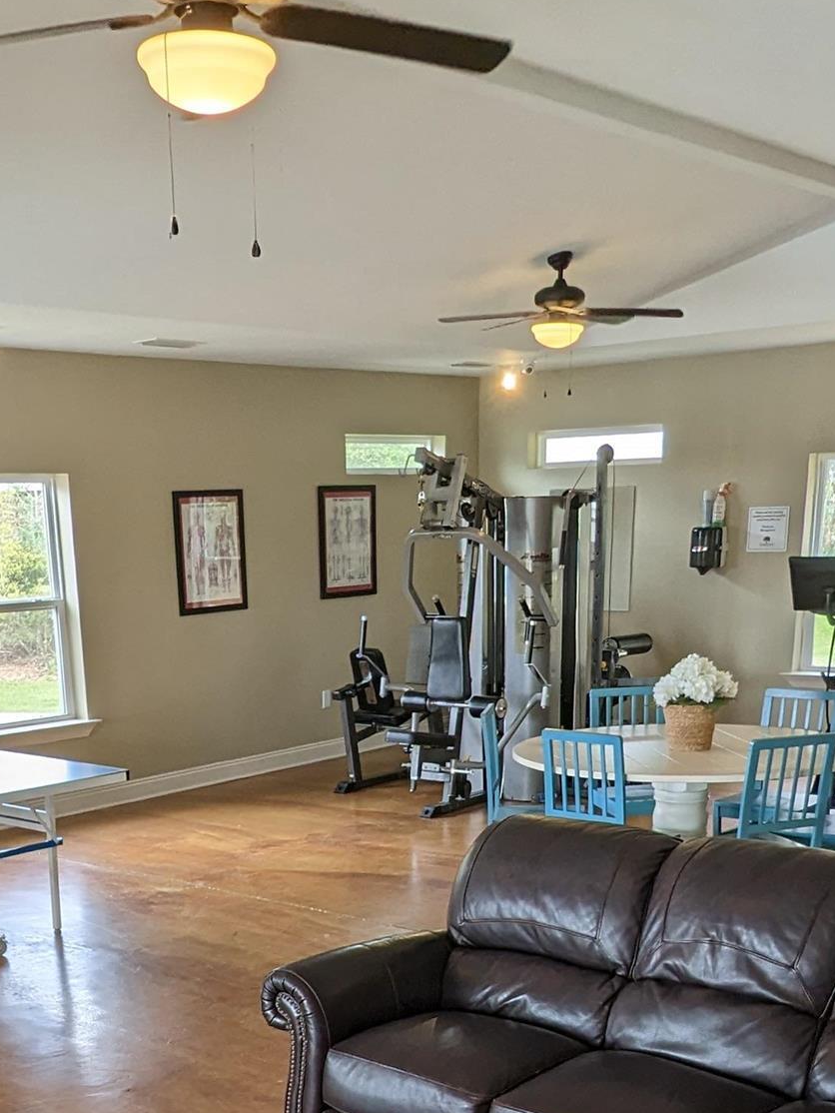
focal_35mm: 44
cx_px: 314
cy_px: 1026
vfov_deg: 39.5
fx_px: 1415
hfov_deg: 32.7
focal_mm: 2.35
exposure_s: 1/120
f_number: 2.2
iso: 82
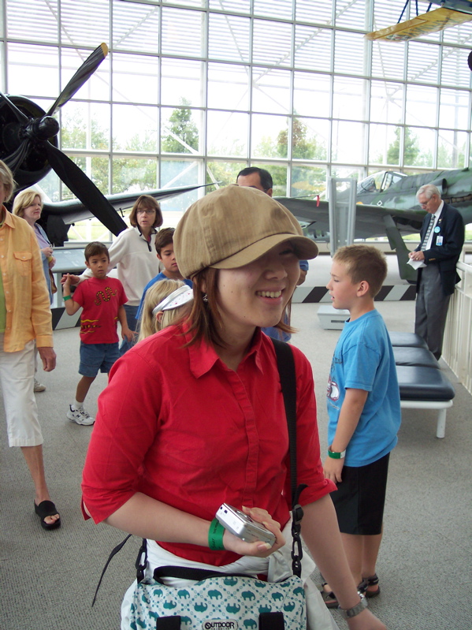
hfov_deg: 37.7
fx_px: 691
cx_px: 236
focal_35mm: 38
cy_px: 315
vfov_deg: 49.0
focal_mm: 8
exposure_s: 1/125
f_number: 2.8
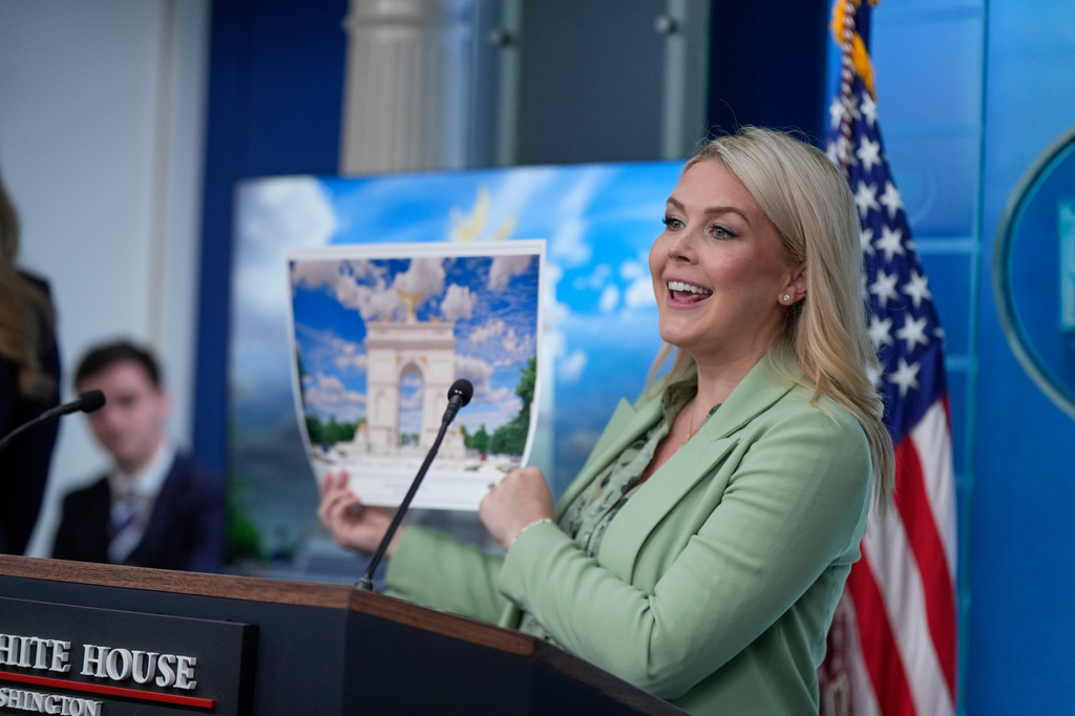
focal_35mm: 92
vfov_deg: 14.9
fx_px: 2746
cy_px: 358
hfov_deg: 22.1
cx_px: 538
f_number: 2.8
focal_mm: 92
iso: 2500
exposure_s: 1/1600
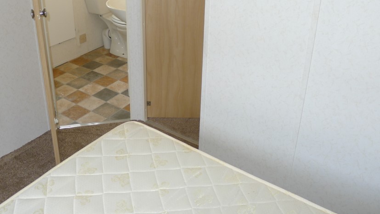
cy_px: 50
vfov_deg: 33.0
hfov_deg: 56.1
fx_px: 353
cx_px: 147
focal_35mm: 35
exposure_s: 1/100
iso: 100
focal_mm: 5.1
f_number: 2.5
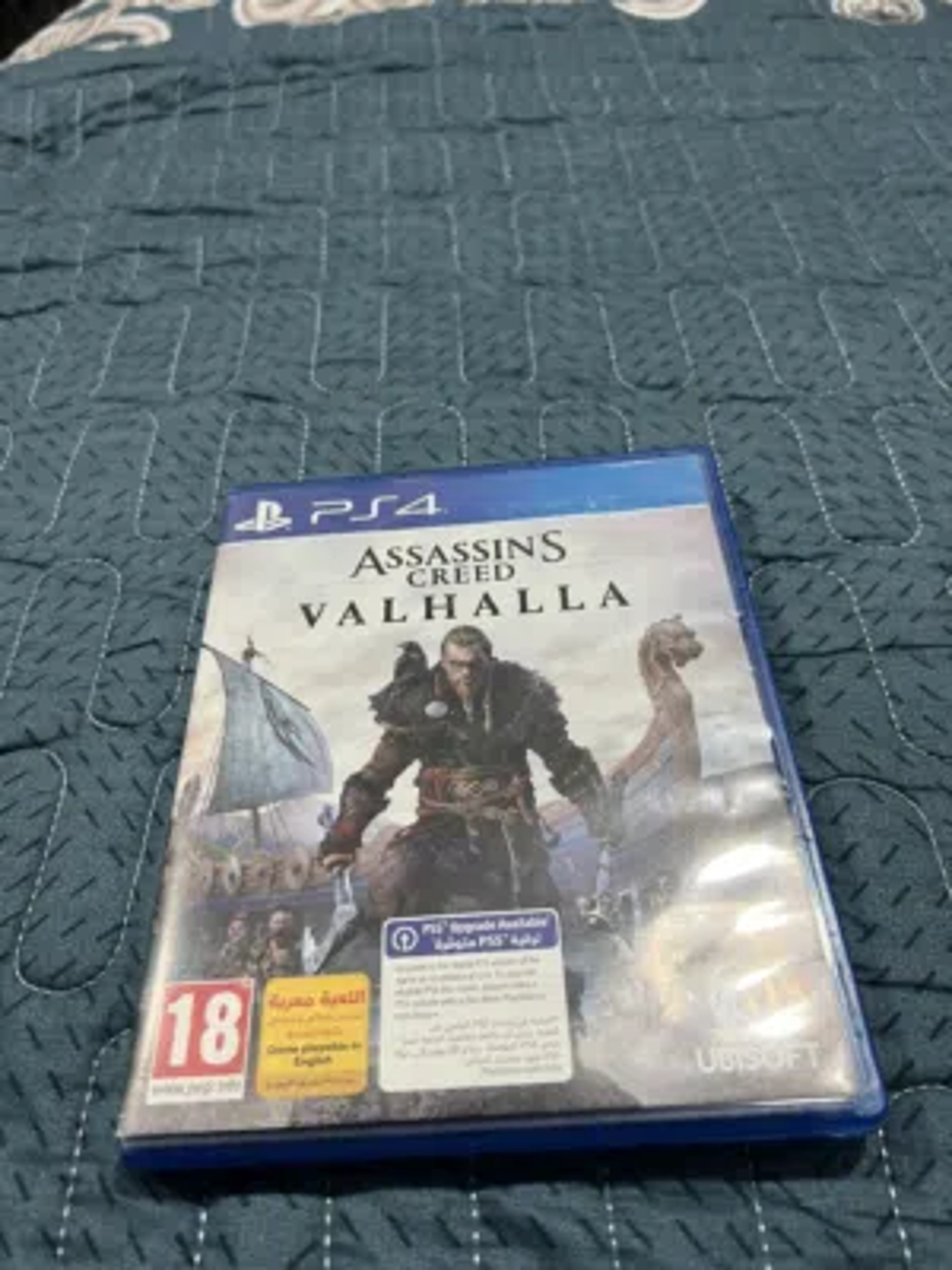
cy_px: 635
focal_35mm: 26
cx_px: 476
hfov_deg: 53.1
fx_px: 953
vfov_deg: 67.3
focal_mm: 5.7
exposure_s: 1/50
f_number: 1.5
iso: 160
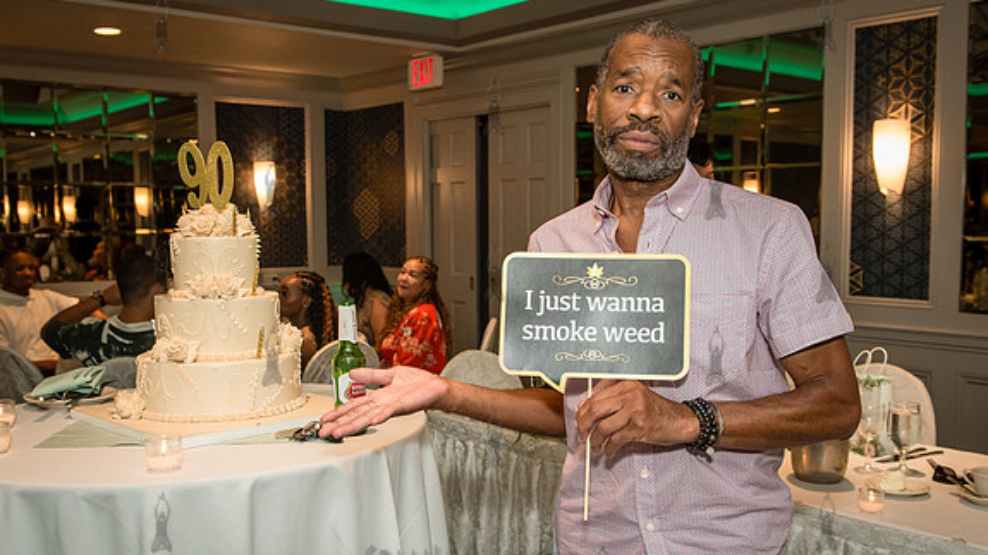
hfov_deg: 55.3
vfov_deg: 32.8
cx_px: 478
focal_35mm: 36
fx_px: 943
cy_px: 306
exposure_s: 1/200
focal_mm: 29
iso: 1600
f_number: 4
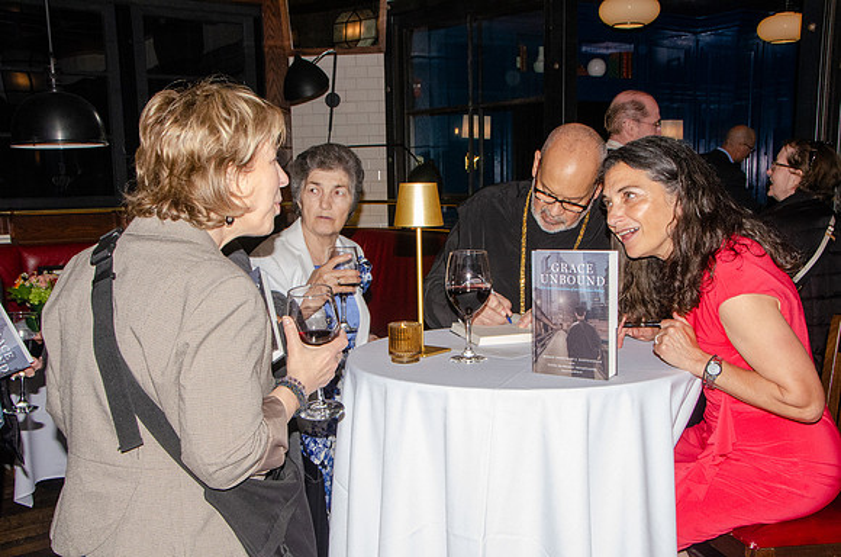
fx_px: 769
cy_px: 278
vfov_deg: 39.8
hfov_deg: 57.3
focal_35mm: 33
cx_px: 420
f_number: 14
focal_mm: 22
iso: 2500
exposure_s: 1/160
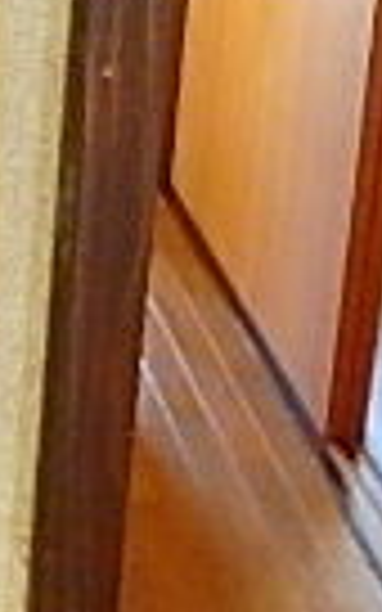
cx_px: -382
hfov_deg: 11.3
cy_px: -140
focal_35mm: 105
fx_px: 1749
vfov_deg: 18.7
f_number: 3.5
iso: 320
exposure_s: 1/30
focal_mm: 3.7
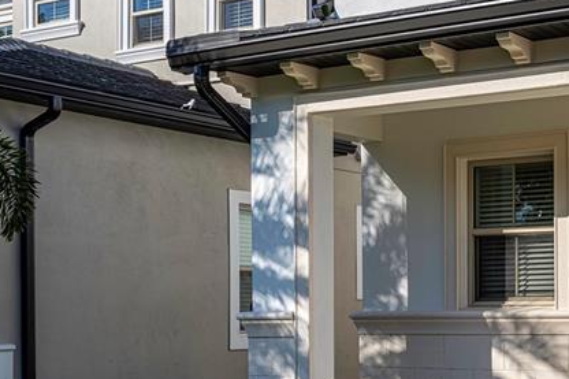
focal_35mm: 69
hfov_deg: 26.7
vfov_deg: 19.4
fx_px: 1090
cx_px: 641
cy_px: 339
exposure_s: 1/1250
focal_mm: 28
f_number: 9
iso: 100
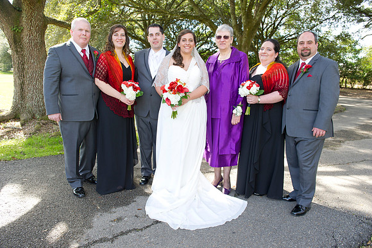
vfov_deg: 46.4
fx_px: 289
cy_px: 124
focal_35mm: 28
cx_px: 186
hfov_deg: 65.5
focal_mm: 28
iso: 320
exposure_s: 1/125
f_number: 5.6
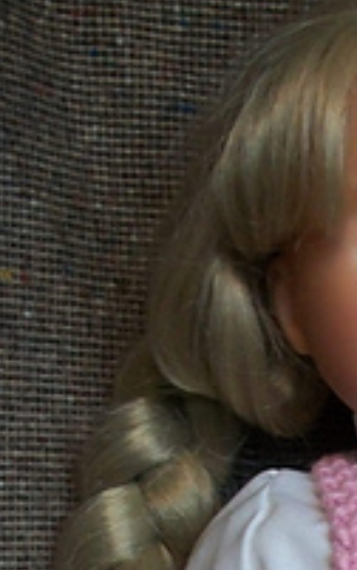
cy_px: 856
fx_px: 1678
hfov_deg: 11.9
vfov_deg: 17.3
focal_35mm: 108
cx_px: 442
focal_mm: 5.7
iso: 160
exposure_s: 1/30
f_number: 2.9
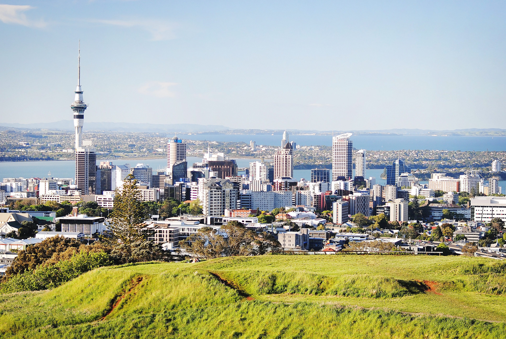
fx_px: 1478
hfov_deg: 19.4
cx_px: 253
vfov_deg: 13.1
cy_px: 170
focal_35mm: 105
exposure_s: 1/250
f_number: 4
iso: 200
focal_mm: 70
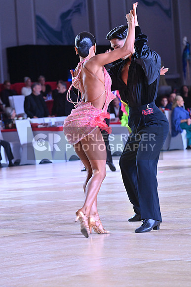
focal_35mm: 145
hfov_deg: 9.5
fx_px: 1153
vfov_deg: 14.2
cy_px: 144
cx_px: 96
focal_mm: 145
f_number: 7.1
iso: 4000
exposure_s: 1/400
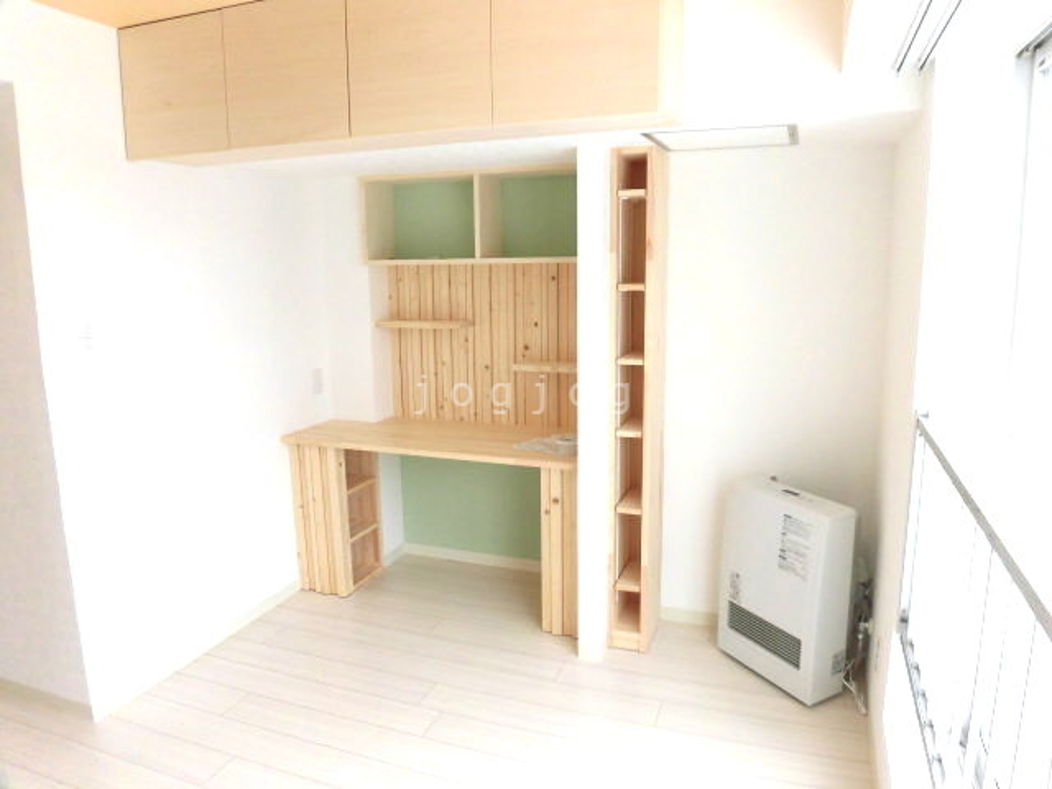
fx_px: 729
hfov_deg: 71.6
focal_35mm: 24
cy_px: 394
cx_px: 526
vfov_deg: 56.8
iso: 100
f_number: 3.1
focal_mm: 4.3
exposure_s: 1/160
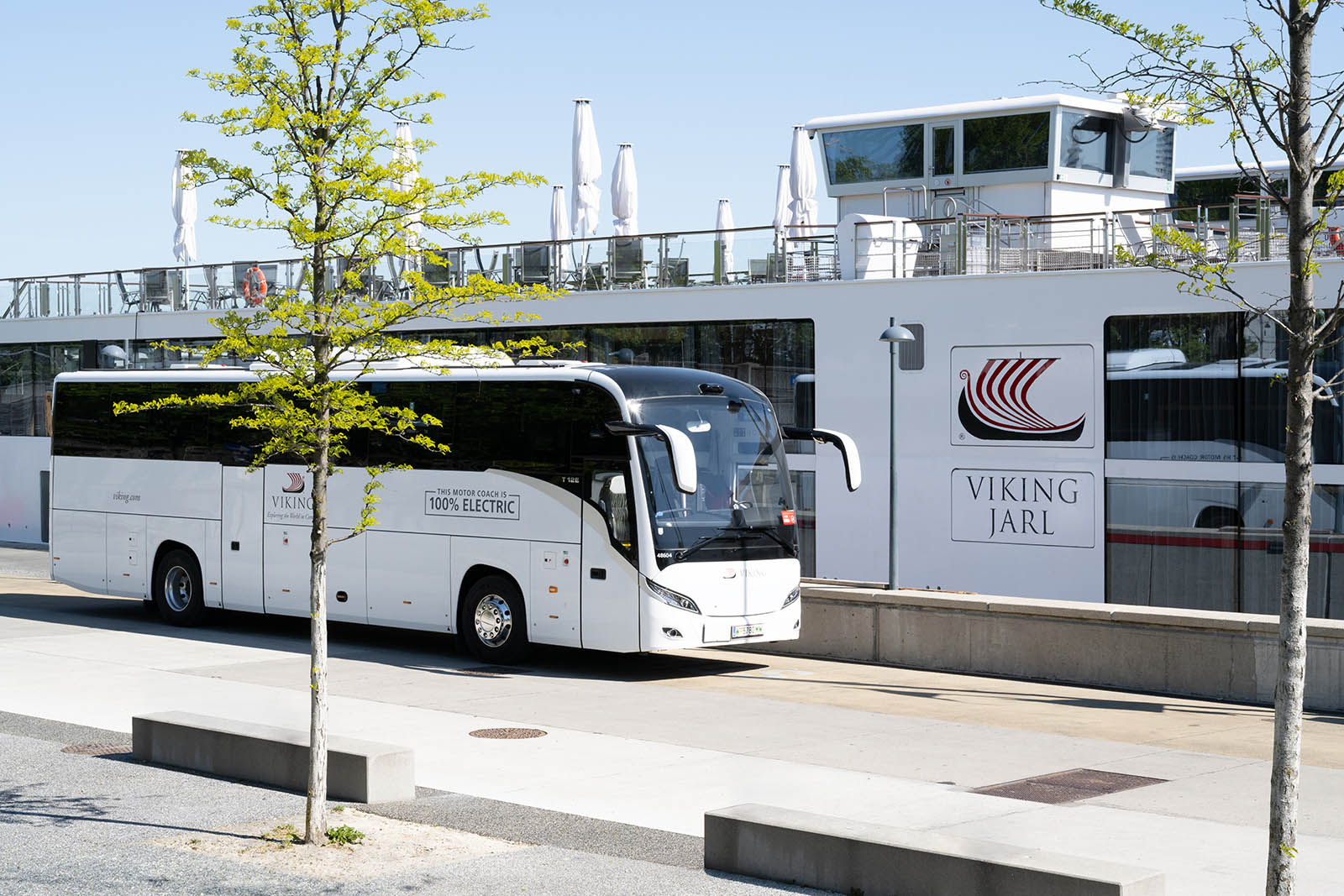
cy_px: 448
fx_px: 2203
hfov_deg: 33.9
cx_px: 672
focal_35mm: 59
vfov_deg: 23.0
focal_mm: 59
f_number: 11
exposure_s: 1/320
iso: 100
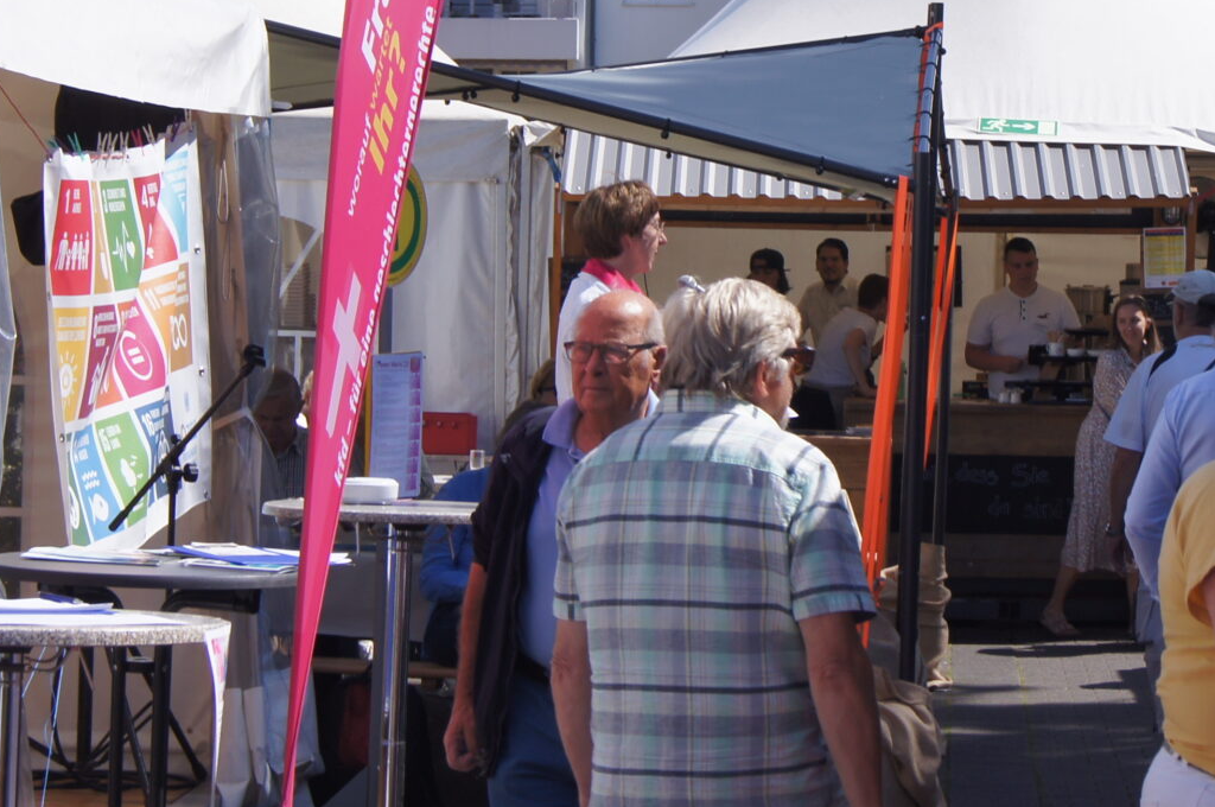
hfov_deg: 13.7
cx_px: 914
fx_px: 5056
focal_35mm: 150
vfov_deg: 9.1
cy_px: 129
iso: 100
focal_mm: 40
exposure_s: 1/200
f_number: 9
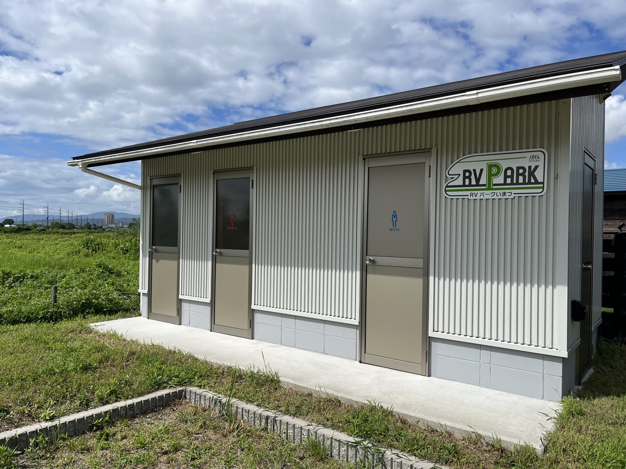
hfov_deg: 67.3
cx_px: 313
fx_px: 470
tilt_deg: +0.0
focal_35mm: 26
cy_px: 234
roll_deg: -0.9
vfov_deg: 53.1
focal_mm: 5.1
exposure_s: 1/6173
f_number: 1.6
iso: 50
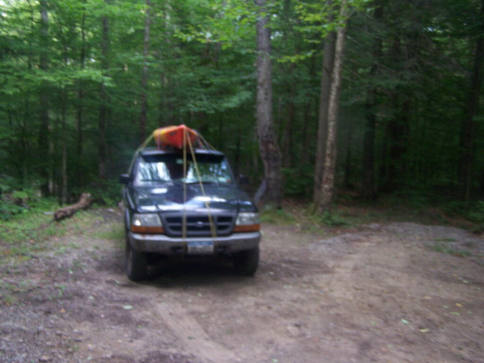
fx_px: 531
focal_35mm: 38
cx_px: 242
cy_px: 182
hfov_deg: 49.0
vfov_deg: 37.7
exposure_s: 1/30
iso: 140
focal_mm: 6.3
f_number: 2.8
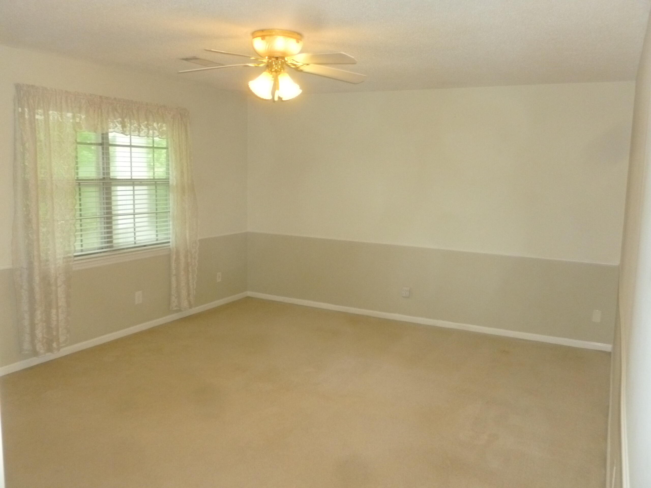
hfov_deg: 63.4
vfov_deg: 49.7
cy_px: 244
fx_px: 527
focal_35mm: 28
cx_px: 326
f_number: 3.3
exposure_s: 1/60
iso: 400
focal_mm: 5
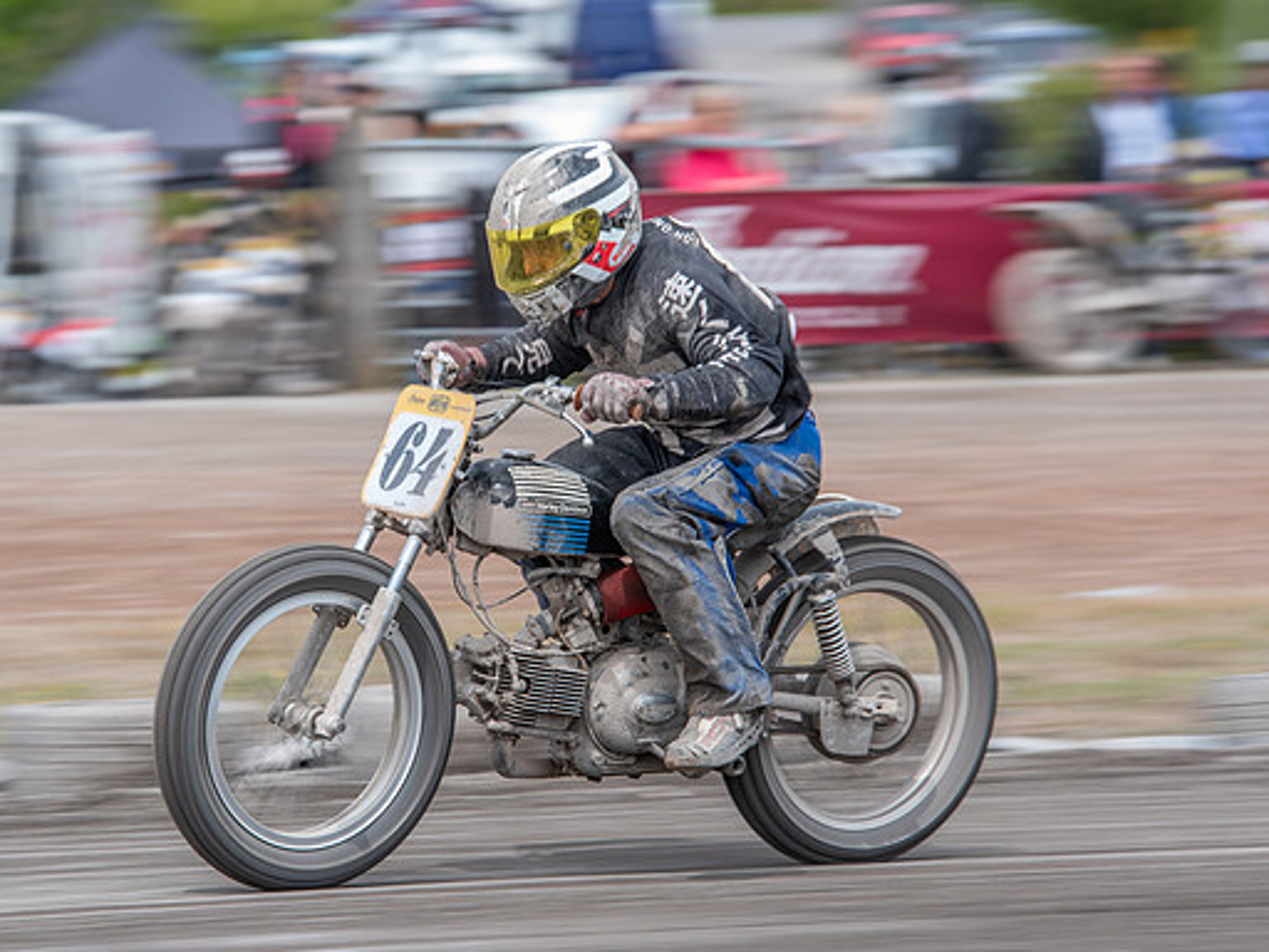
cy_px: 555
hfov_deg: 7.0
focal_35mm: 284
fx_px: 10411
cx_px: 446
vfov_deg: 5.2
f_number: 8
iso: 200
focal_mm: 200
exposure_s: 1/200
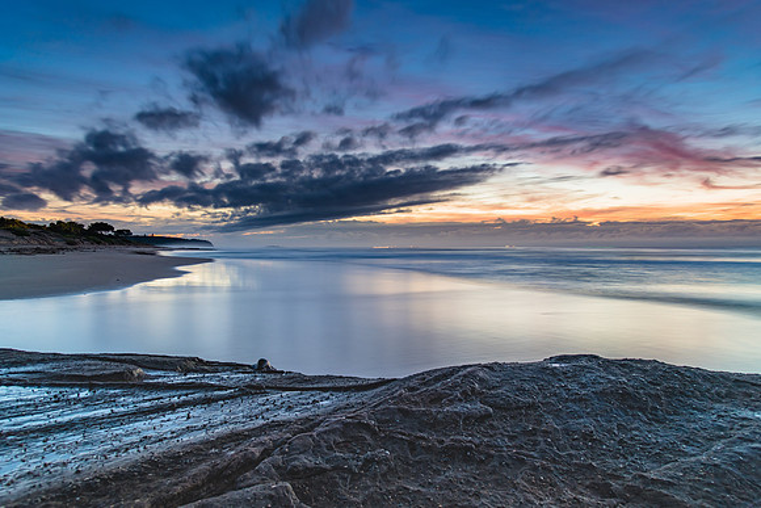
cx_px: 380
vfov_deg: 52.5
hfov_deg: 73.0
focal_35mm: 24
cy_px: 254
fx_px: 515
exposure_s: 20
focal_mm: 24
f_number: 5.6
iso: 320
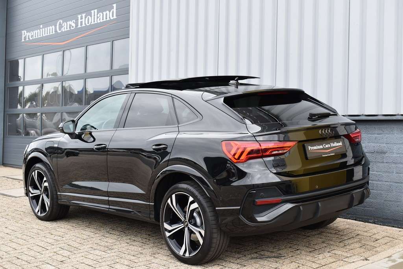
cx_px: 202
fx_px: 571
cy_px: 134
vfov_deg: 26.5
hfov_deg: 38.9
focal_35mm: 51
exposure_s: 1/200
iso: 400
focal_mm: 34
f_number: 8
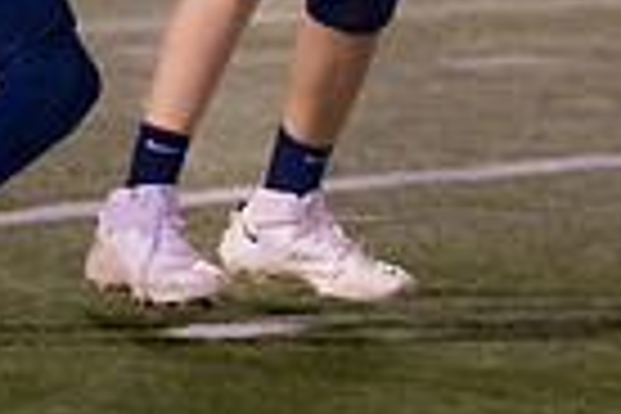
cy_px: -254
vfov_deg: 1.7
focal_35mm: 827
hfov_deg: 2.5
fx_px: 14265
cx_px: 339
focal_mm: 106
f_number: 2.8
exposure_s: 1/1000
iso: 3200
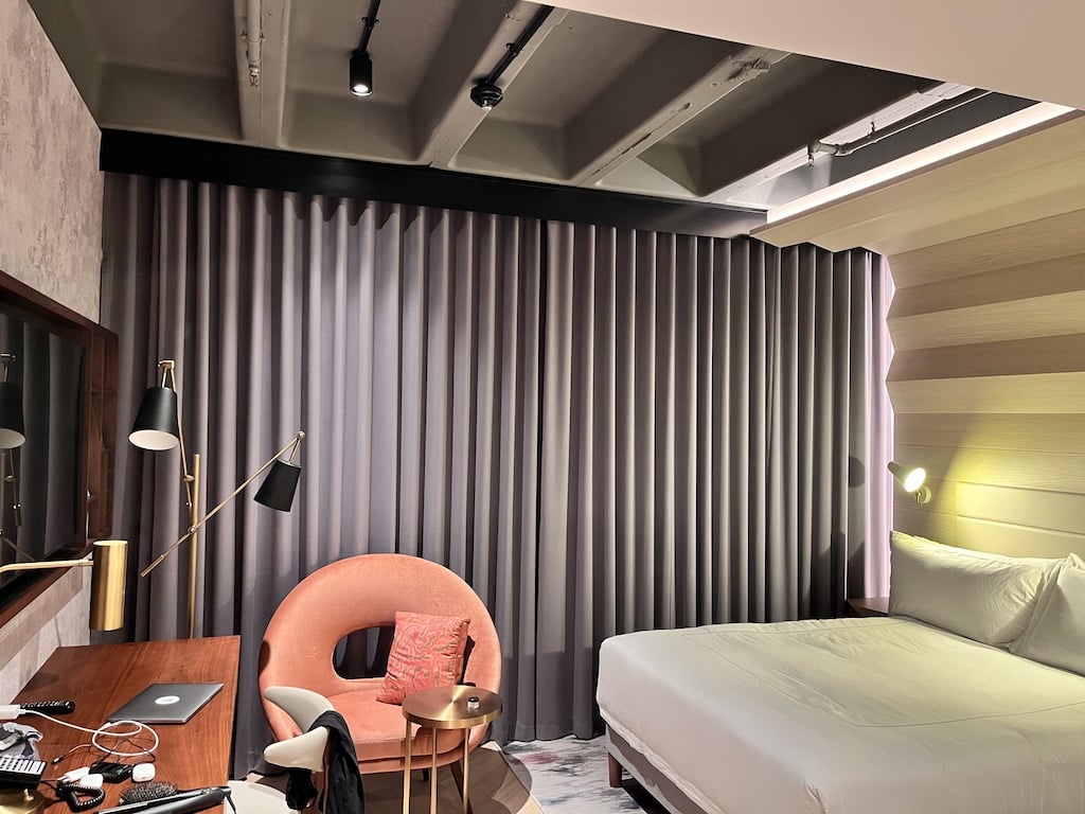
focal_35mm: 26
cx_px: 542
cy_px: 407
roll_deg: -1.0
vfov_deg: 53.1
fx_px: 815
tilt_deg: +0.4
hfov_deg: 67.3
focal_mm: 5.1
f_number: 1.6
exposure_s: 1/50
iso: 500
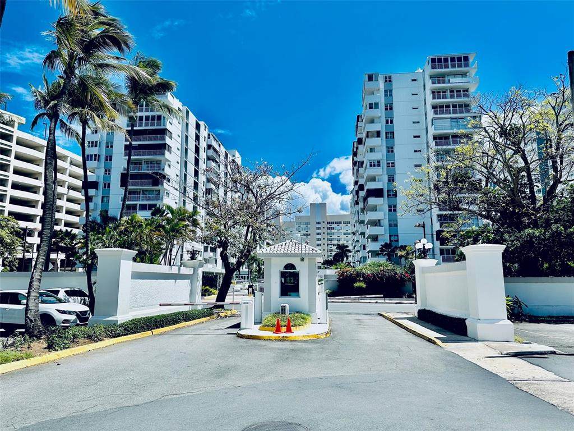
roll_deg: -0.3
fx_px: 398
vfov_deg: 56.8
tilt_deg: +9.5
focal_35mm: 24
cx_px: 287
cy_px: 216
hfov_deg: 71.6
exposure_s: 1/5848
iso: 80
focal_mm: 6.86
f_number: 1.78
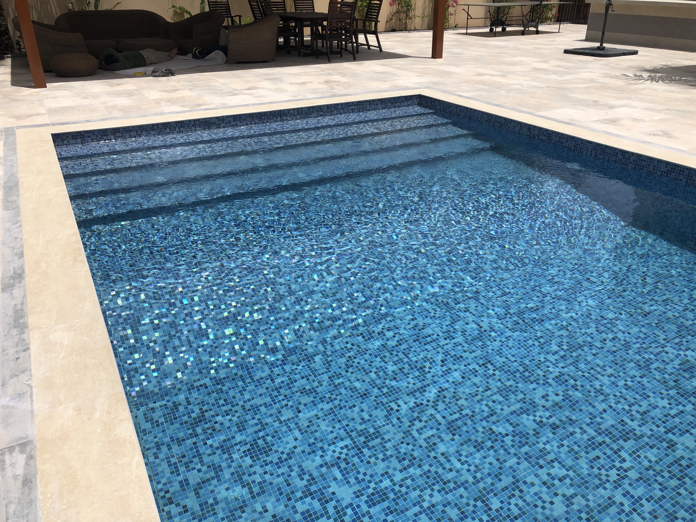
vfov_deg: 49.7
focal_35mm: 28
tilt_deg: -26.5
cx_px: 348
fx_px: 563
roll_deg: +0.9
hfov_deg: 63.4
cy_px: 261
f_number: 1.8
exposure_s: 1/3690
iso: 20
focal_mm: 4
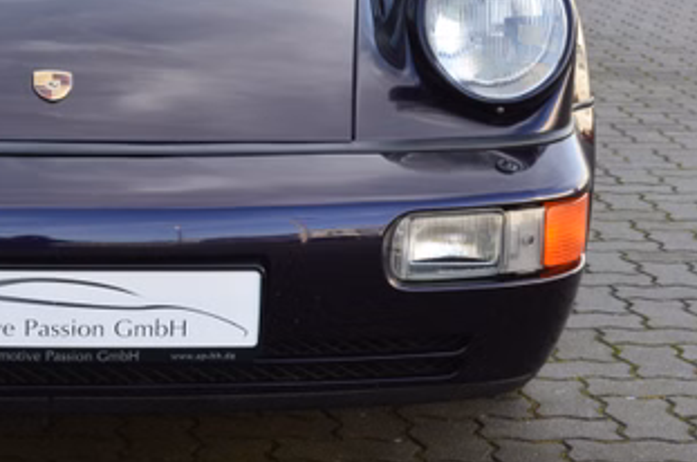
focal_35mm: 108
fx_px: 2087
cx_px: 56
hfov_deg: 18.6
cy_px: 54
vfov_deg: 12.5
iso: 400
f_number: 10
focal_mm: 35
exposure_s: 1/50
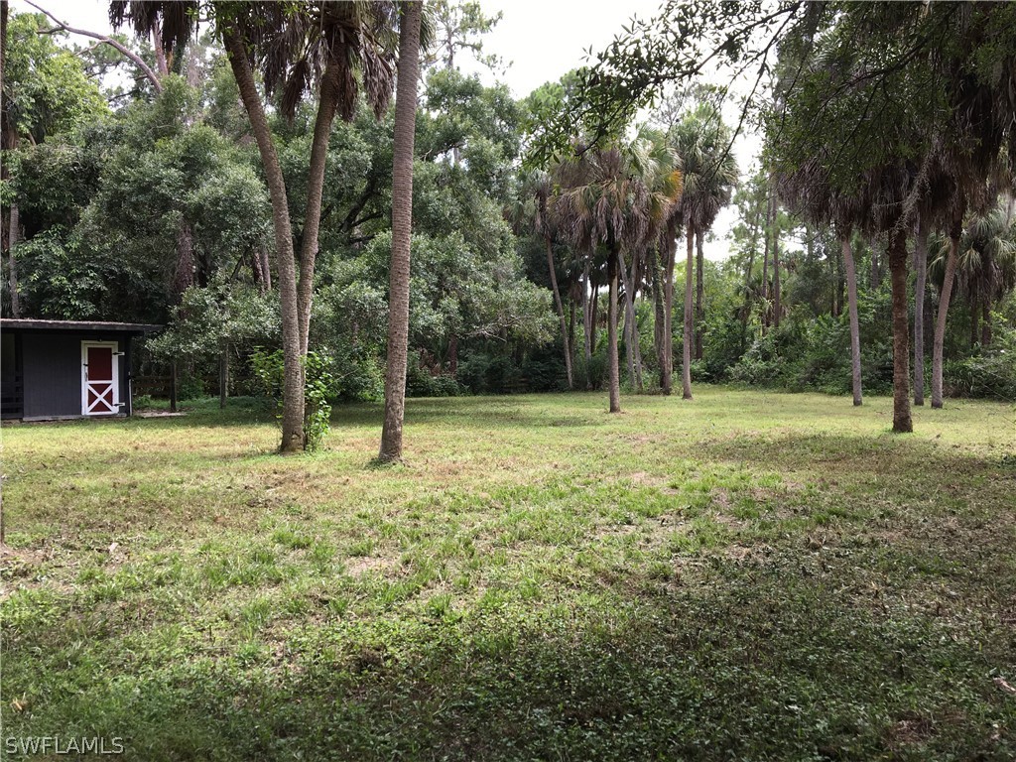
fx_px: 851
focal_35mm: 29
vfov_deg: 48.2
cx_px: 508
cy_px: 381
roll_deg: +1.3
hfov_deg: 61.7
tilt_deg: -1.2
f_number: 2.2
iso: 25
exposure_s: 1/277
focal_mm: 4.15
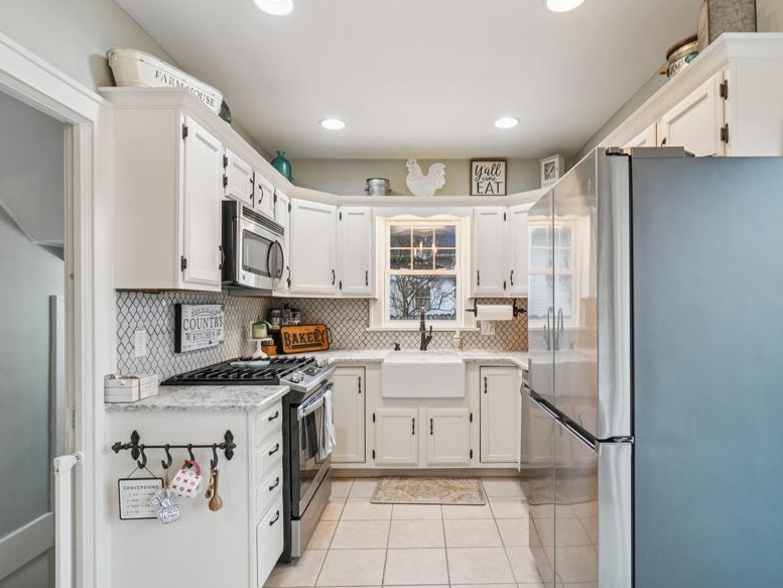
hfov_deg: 84.5
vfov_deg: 68.6
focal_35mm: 19
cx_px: 424
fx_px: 430
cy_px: 317
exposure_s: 1/20
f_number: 8
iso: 400
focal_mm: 10
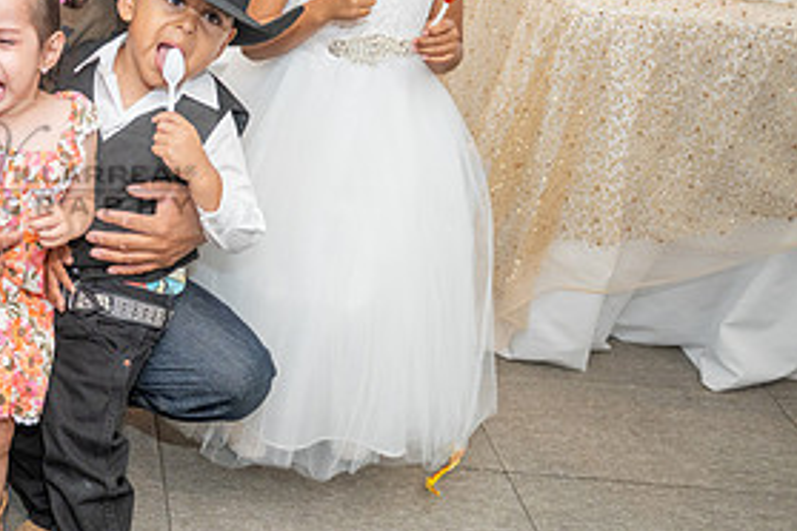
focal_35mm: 54
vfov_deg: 25.0
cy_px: 213
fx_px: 1195
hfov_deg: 32.2
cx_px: -94
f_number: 3.2
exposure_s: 1/160
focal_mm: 24
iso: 800
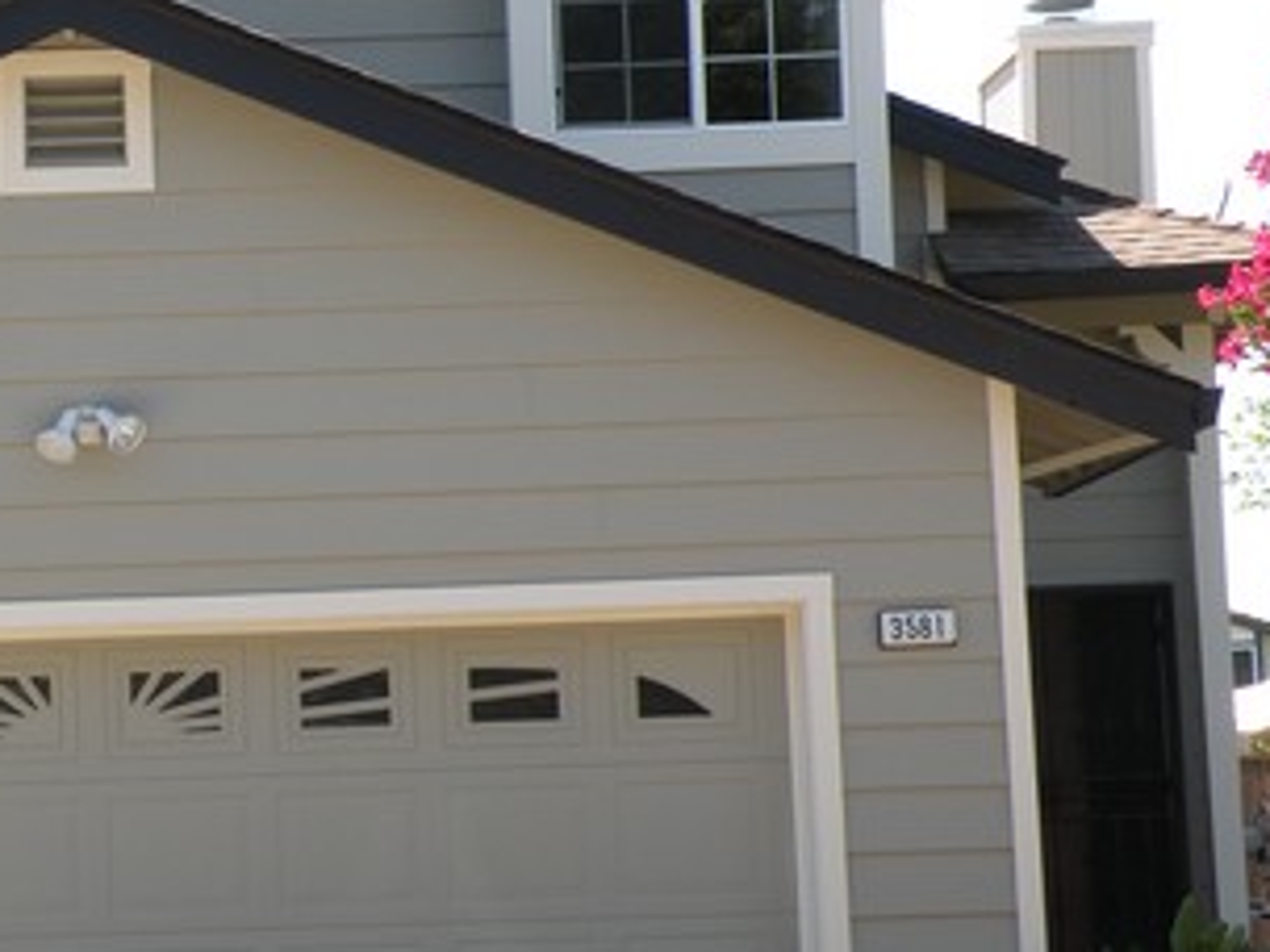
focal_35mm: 118
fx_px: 4329
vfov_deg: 12.6
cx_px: 180
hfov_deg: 16.5
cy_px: 451
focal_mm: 9.8
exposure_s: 1/140
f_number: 5
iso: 64
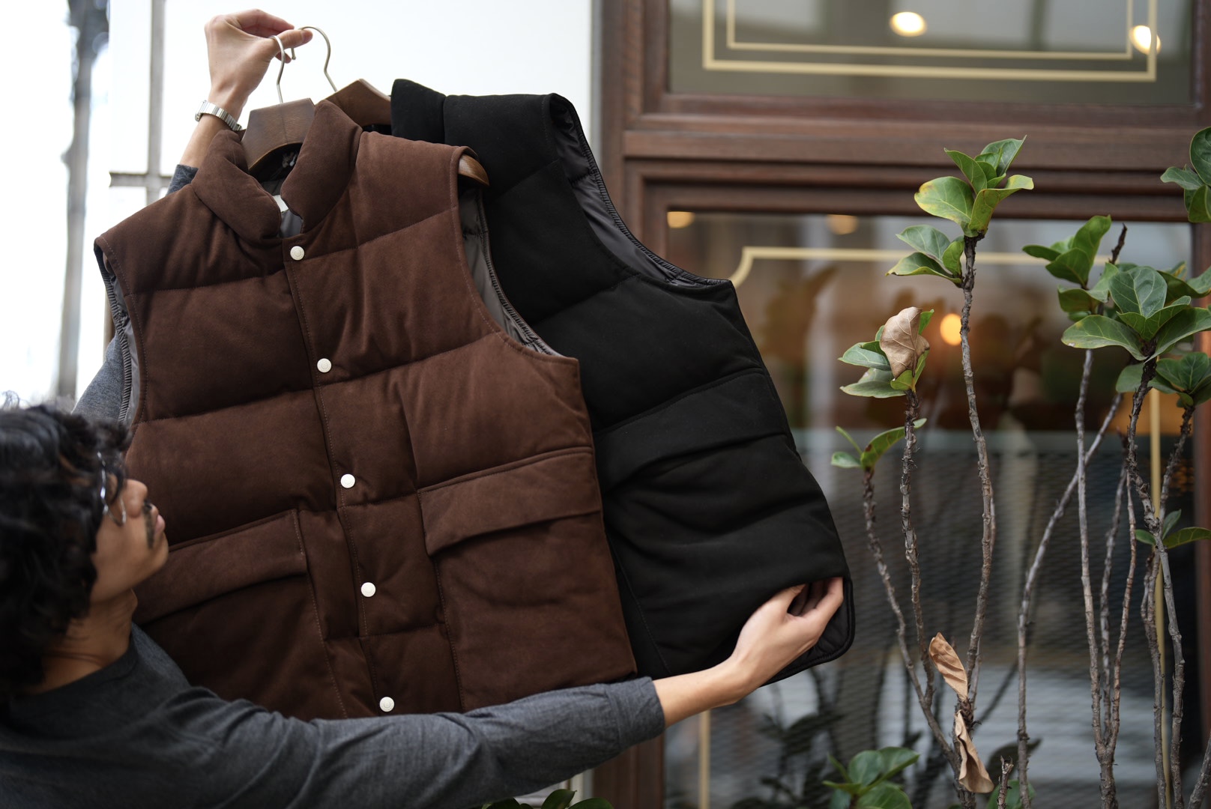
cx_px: 606
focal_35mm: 50
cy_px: 404
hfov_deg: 39.6
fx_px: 1683
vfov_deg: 27.0
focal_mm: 50
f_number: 1.2
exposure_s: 1/500
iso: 100
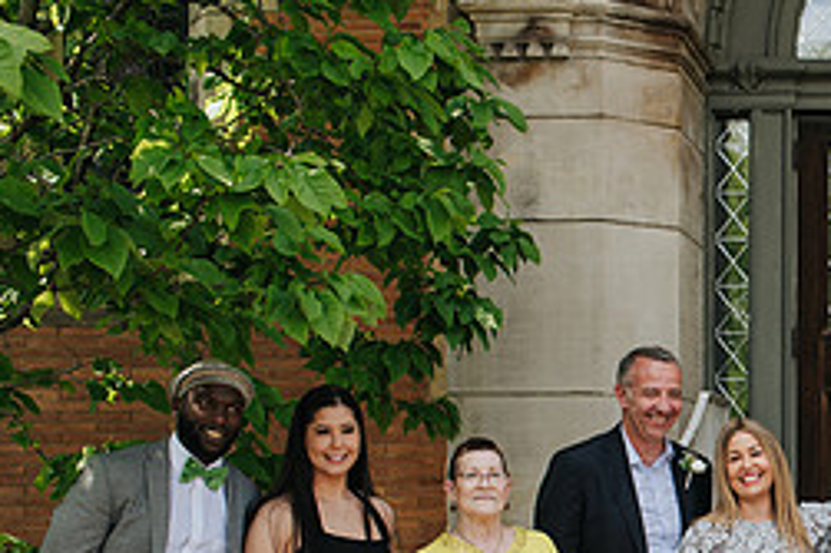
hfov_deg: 22.2
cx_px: 943
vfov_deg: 15.6
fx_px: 1984
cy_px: 562
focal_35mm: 86
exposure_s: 1/500
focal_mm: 35
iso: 180
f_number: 3.5
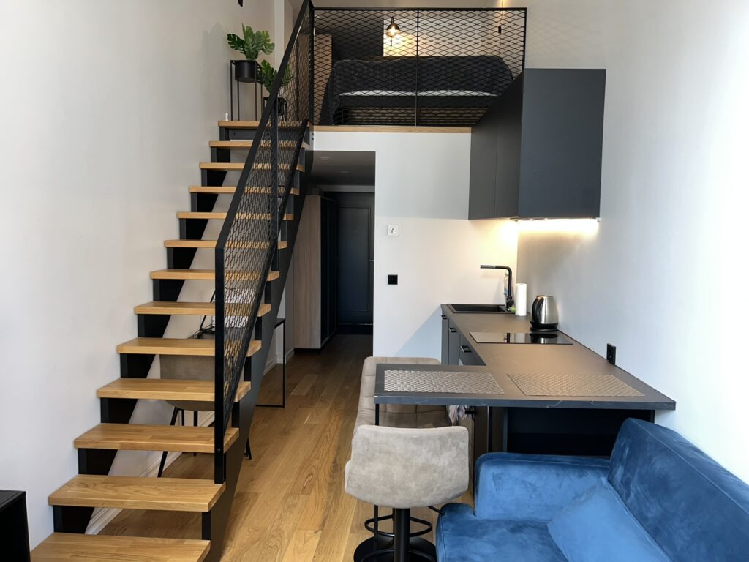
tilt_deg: -4.3
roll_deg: -0.8
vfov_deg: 53.1
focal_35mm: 26
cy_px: 281
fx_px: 563
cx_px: 374
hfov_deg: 67.3
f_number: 1.5
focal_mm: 5.7
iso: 40
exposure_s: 1/33
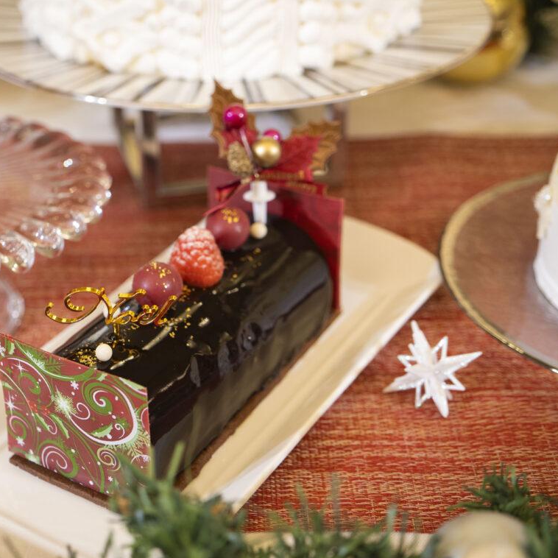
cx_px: 186
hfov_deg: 27.1
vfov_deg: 27.3
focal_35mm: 63
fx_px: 1149
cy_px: 266
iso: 800
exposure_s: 1/80
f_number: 2.2
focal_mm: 25
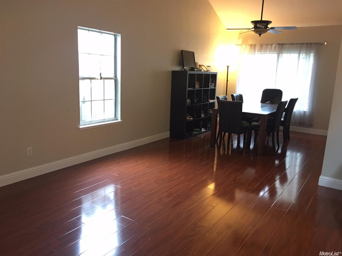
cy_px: 128
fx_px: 286
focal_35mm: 29
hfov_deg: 61.7
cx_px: 171
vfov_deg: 48.2
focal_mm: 4.15
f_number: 2.2
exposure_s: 1/8
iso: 100
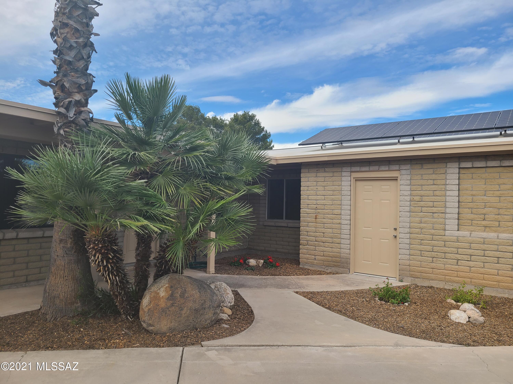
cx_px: 256
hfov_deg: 67.3
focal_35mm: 26
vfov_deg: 53.1
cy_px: 192
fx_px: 385
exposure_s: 1/1188
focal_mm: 5.4
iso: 40
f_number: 1.8
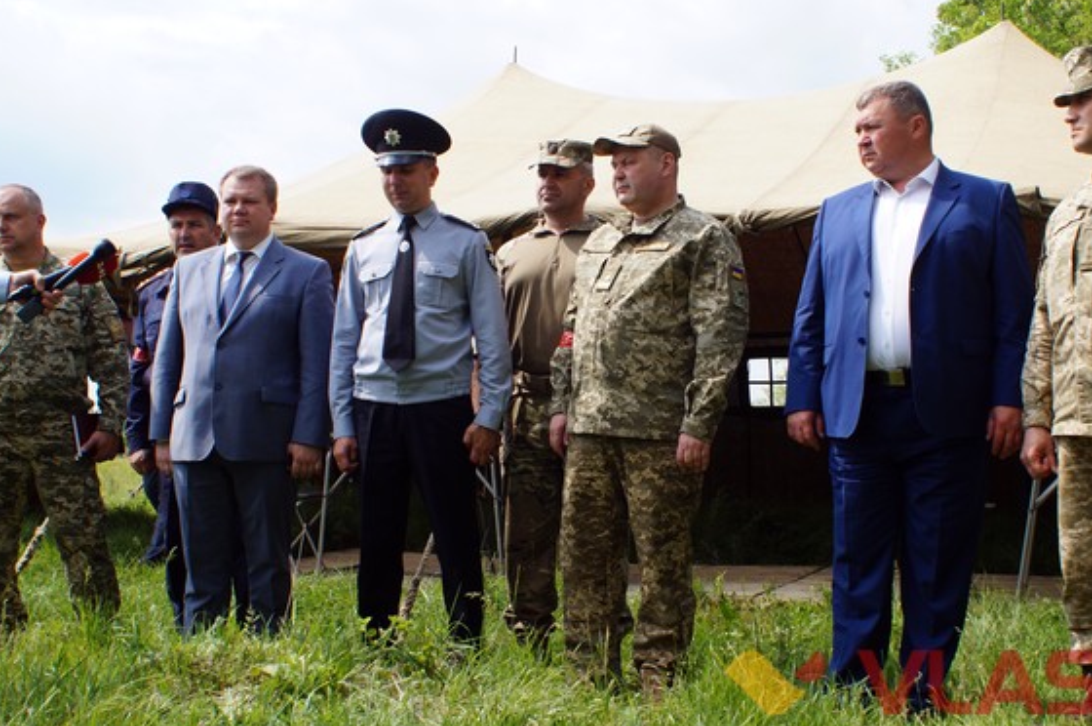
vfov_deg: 29.8
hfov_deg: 43.6
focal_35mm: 45
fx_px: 1363
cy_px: 419
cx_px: 606
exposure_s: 1/125
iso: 100
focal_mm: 24
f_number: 9
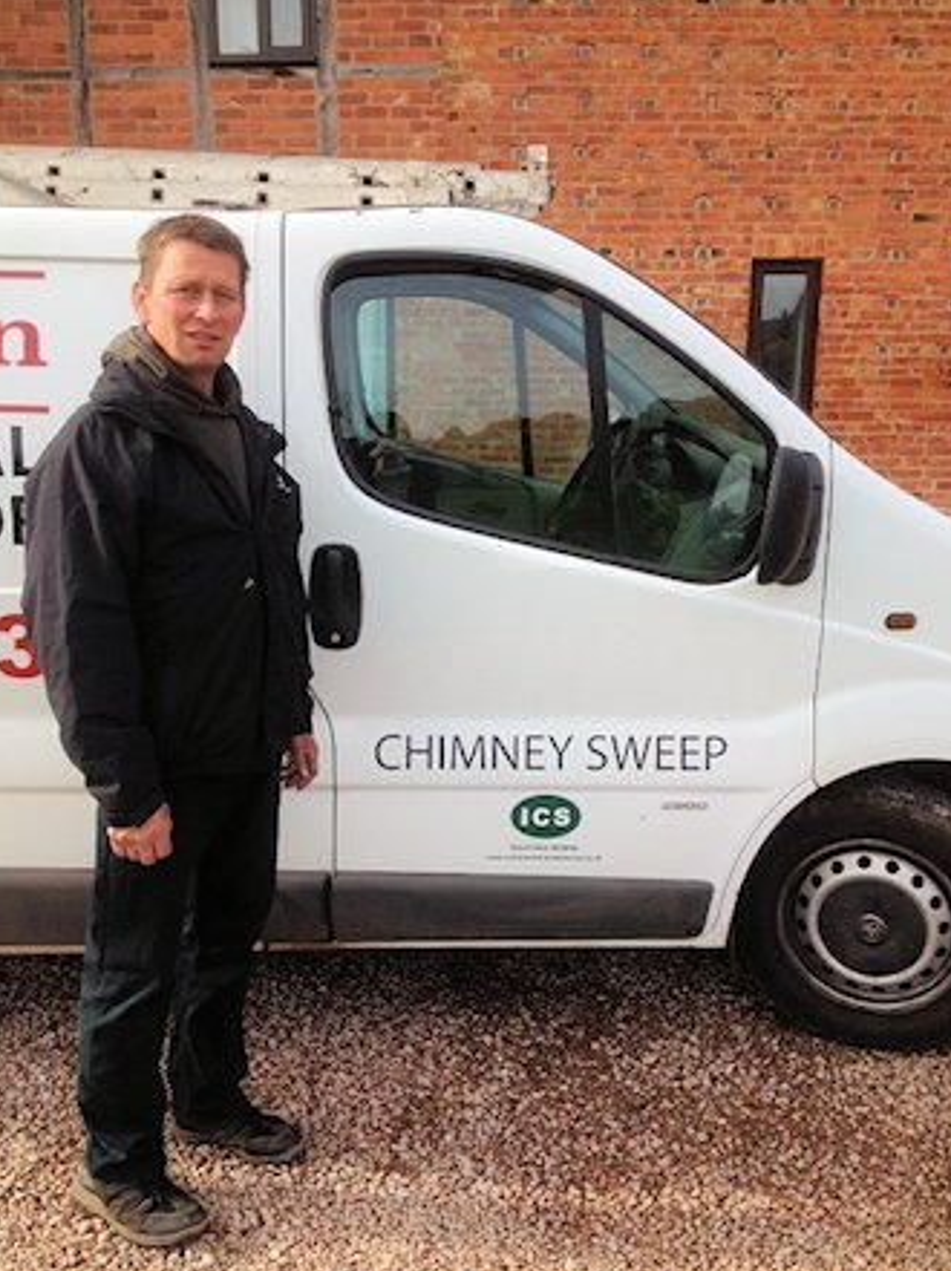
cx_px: 481
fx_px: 1321
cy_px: 630
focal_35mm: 36
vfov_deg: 51.4
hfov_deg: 39.6
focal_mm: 4.28
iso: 50
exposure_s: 1/836
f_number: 2.4
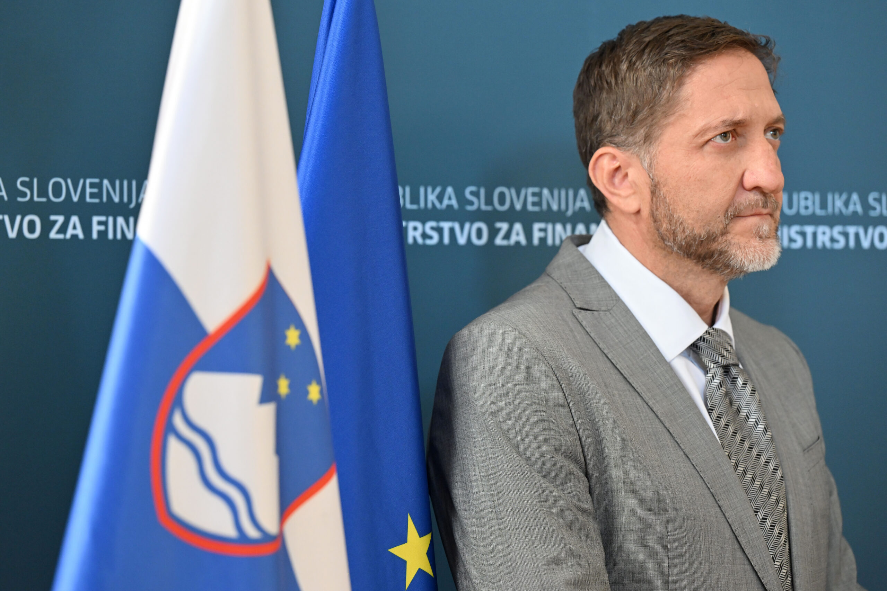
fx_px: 3080
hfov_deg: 16.4
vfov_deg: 11.0
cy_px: 296
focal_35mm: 125
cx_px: 444
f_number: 4
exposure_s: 1/160
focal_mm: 125
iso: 2000
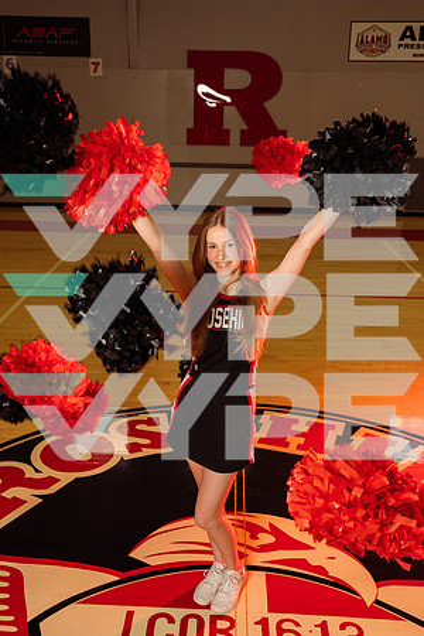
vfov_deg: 49.6
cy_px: 318
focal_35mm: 39
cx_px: 212
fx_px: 689
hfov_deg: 34.2
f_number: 6.3
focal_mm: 39
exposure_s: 1/250
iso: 250
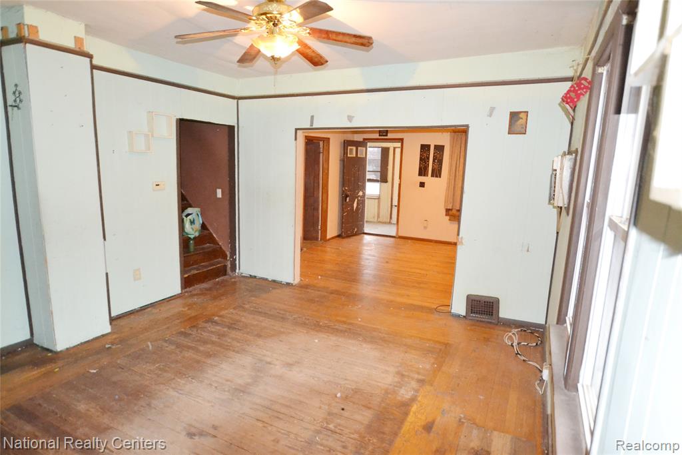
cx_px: 341
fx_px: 398
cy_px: 228
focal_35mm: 21
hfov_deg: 81.2
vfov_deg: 59.5
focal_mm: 14
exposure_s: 1/60
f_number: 3.5
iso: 3200
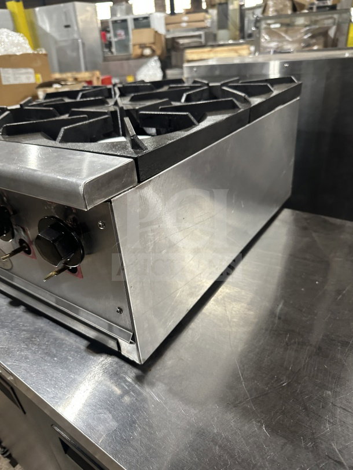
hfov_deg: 56.8
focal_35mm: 24
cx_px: 176
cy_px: 235
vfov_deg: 71.6
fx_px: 326
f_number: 1.78
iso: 320
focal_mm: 6.86
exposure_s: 1/60
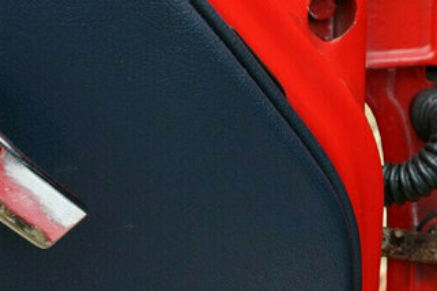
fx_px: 1590
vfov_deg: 10.5
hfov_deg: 15.3
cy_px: 150
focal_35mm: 131
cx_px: 472
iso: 400
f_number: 6.3
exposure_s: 1/60
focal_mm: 35
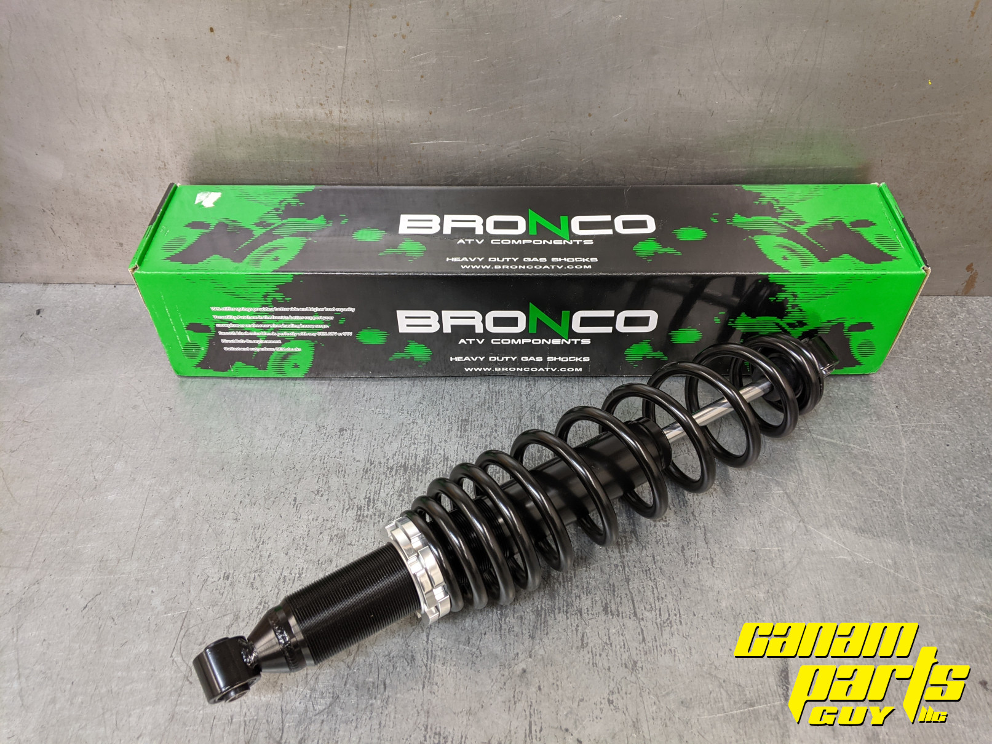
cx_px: 496
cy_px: 372
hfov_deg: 65.3
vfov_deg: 51.4
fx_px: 774
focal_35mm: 27
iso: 75
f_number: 1.8
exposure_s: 1/30
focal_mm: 4.44
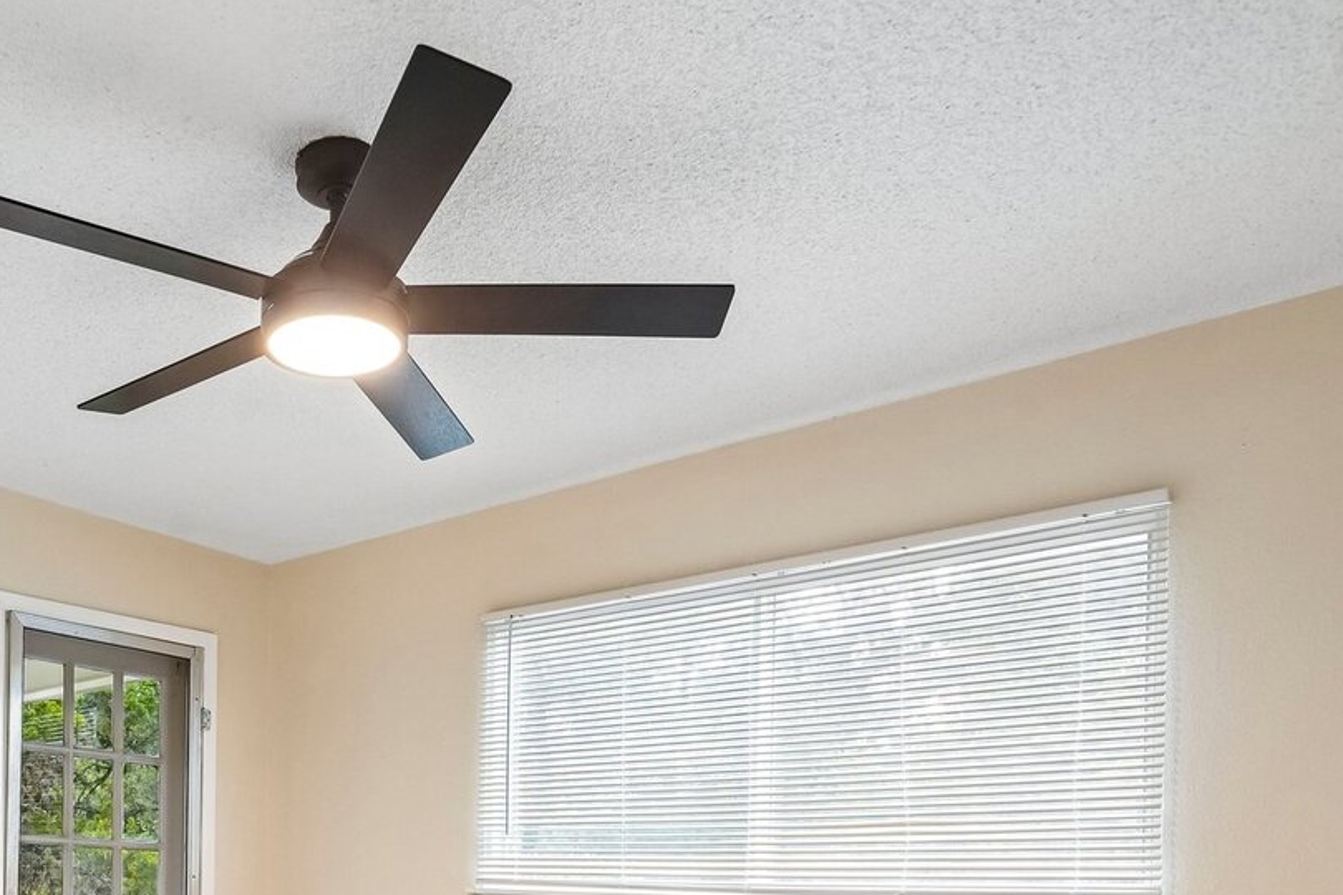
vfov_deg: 39.1
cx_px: 290
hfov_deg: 57.8
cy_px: 873
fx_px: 1119
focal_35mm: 30
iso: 500
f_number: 8
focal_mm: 15
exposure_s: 1/15
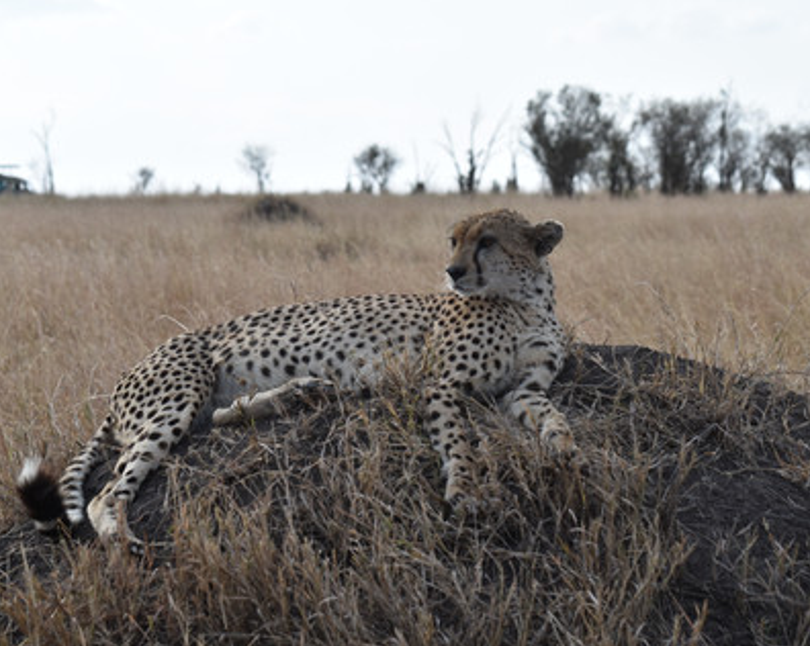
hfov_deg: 12.6
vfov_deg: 10.1
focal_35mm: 153
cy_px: 334
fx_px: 3664
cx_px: 344
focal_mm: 86
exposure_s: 1/400
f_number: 9
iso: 200
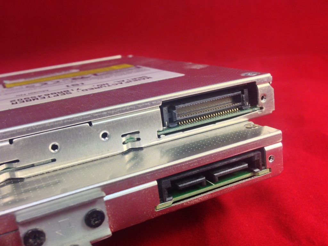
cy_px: 123
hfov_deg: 55.4
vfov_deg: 42.9
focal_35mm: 33
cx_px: 164
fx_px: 313
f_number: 2.4
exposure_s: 1/60
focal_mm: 4.12
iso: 50
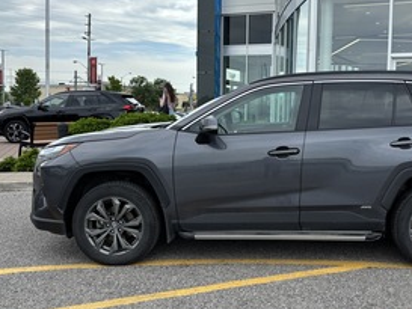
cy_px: 135
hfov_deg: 46.2
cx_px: 269
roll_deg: -1.5
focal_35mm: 40
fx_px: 476
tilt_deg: -3.6
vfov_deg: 35.9
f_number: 1.6
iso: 50
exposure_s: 1/1590
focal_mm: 5.96
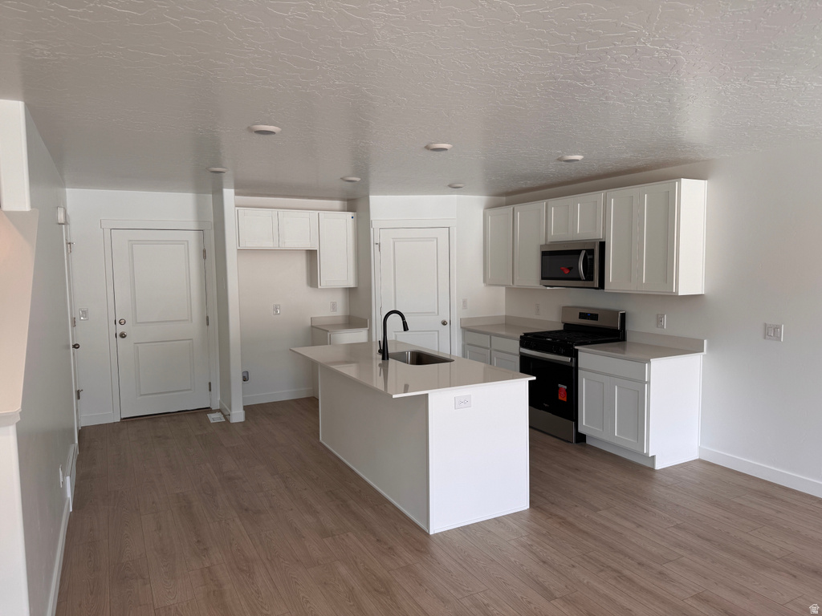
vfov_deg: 56.8
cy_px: 308
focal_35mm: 24
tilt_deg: -4.0
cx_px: 411
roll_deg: +1.0
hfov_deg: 71.6
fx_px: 570
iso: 64
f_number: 1.78
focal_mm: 6.76
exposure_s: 1/155
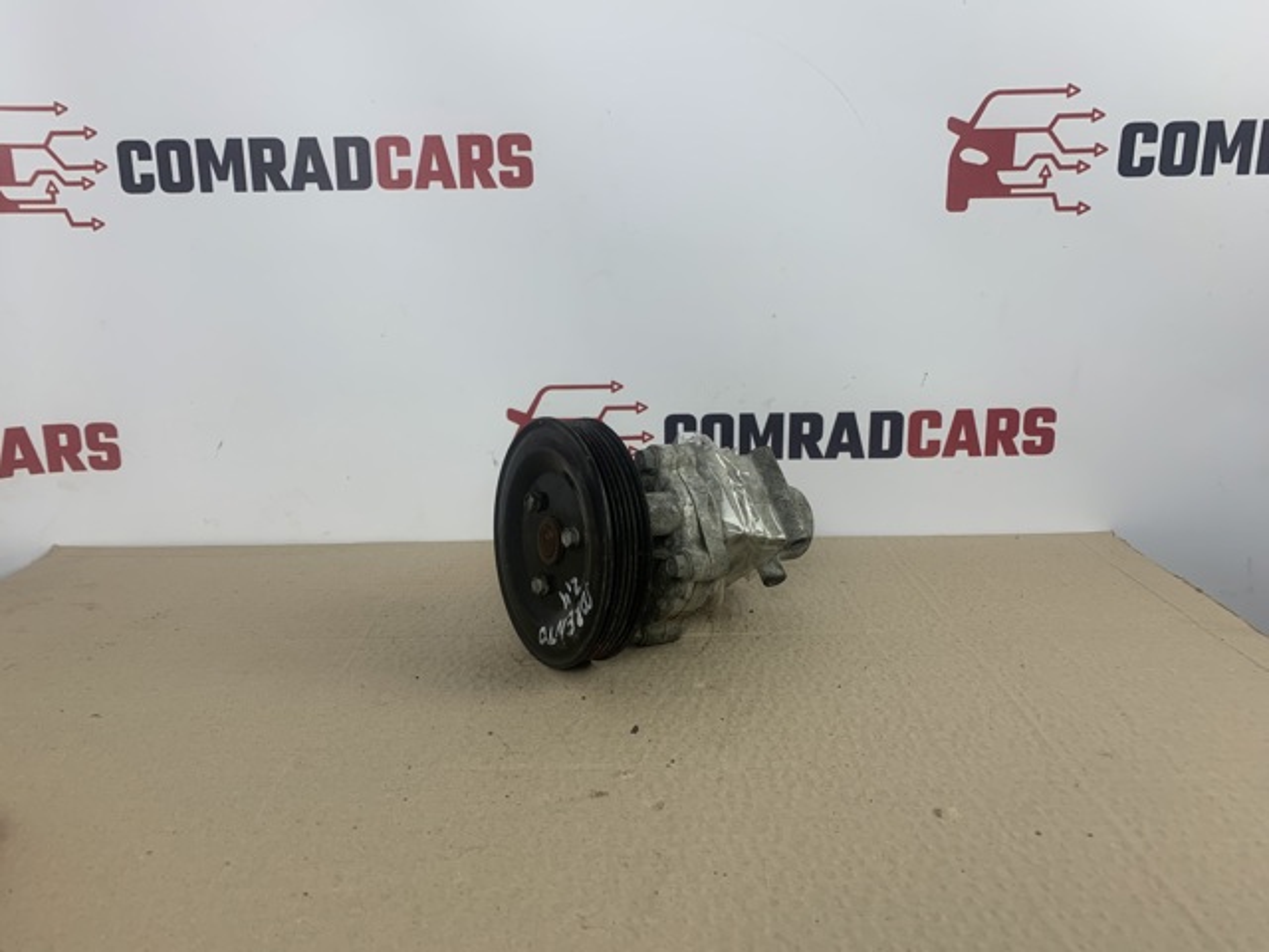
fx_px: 953
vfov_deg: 53.1
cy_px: 476
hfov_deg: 67.3
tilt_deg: -11.7
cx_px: 634
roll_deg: -0.3
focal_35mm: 26
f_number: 1.8
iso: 40
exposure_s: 1/121
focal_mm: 4.25
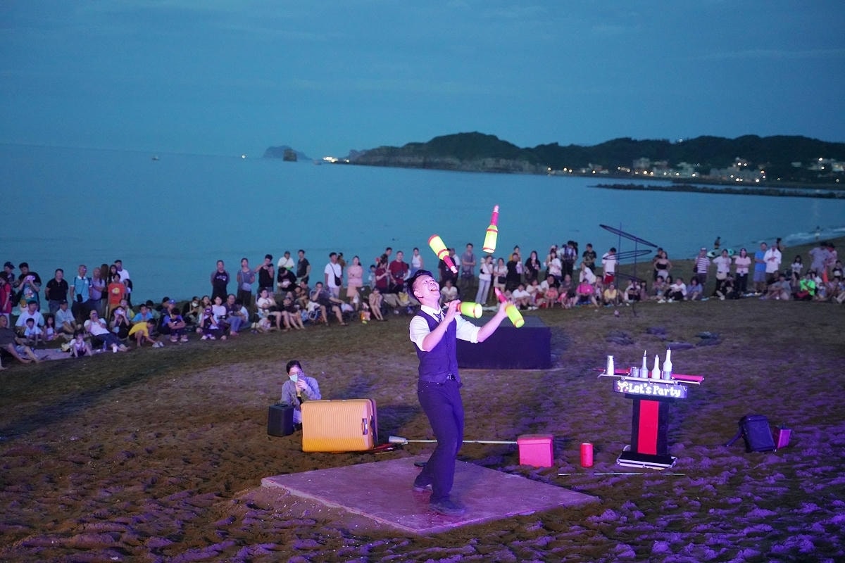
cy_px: 282
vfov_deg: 27.0
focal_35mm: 50
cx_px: 422
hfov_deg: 39.6
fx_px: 1174
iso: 6400
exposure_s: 1/160
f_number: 2.8
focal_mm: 50
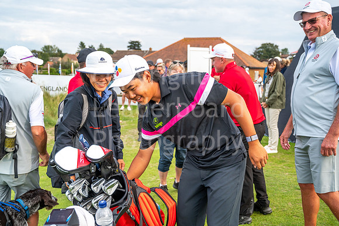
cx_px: 170
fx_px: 339
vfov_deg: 36.8
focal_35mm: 36
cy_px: 113
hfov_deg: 53.2
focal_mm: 36
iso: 400
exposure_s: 1/800
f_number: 4
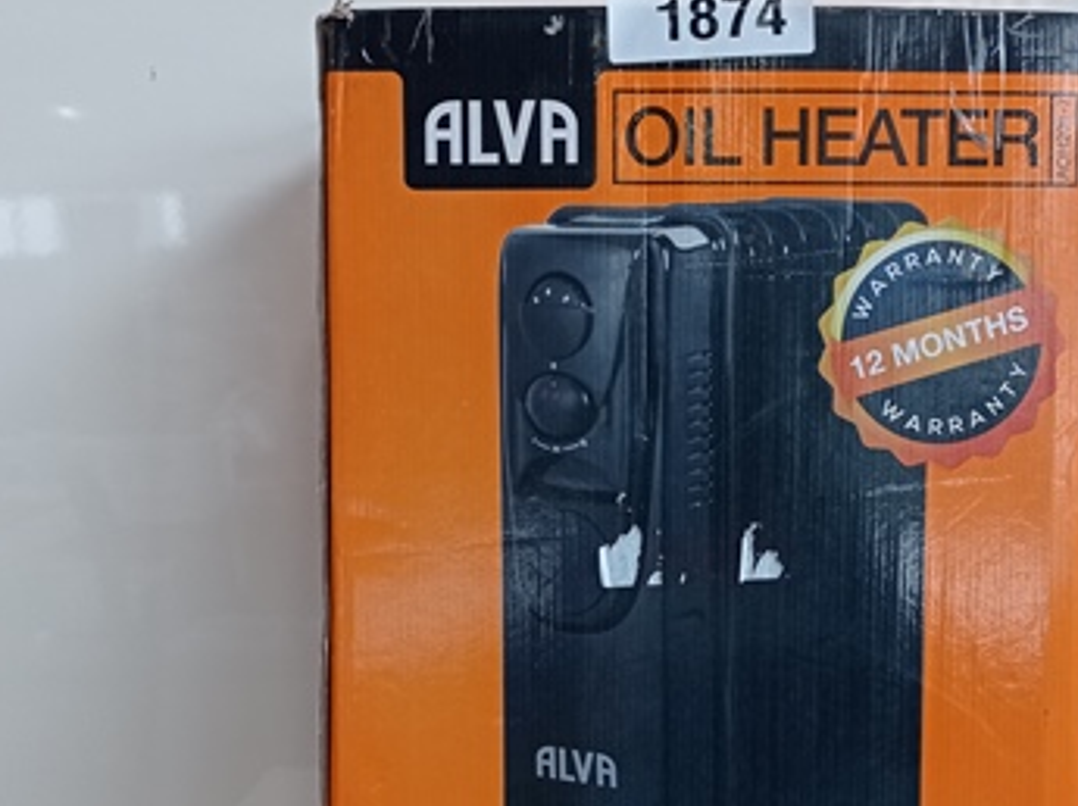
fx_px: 1618
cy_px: 583
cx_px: 656
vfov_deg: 27.7
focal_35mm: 52
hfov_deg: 36.7
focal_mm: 4.7
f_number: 1.79
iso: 150
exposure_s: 1/50
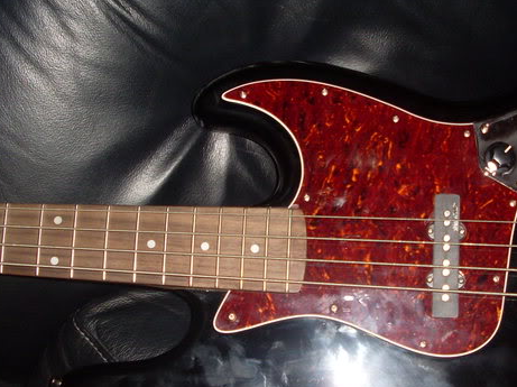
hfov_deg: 28.9
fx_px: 985
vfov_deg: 22.2
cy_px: 236
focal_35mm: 66
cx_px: 397
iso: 100
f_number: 3
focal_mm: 6.3
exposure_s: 1/45
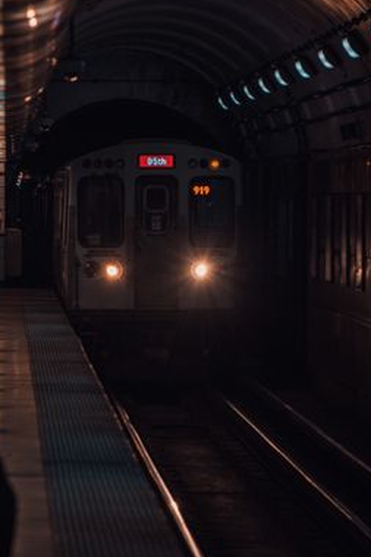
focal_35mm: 404
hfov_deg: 3.4
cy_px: 259
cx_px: 191
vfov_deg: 5.1
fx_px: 6250
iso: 250
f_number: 5.6
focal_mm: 200
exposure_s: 1/125
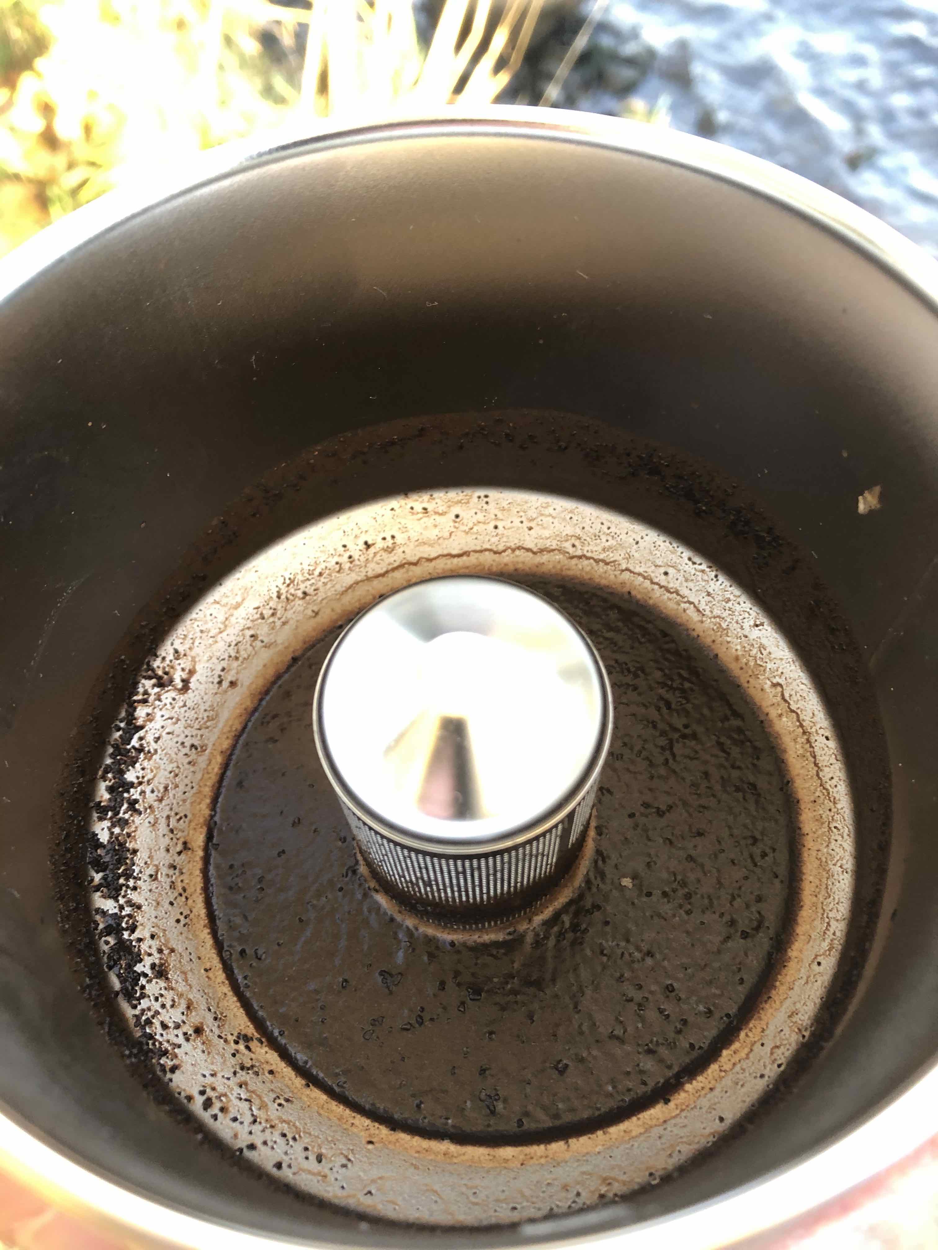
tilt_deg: -60.0
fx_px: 1012
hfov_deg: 49.7
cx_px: 469
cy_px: 625
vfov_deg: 63.4
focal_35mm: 28
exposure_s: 1/30
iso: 32
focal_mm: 3.99
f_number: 1.8
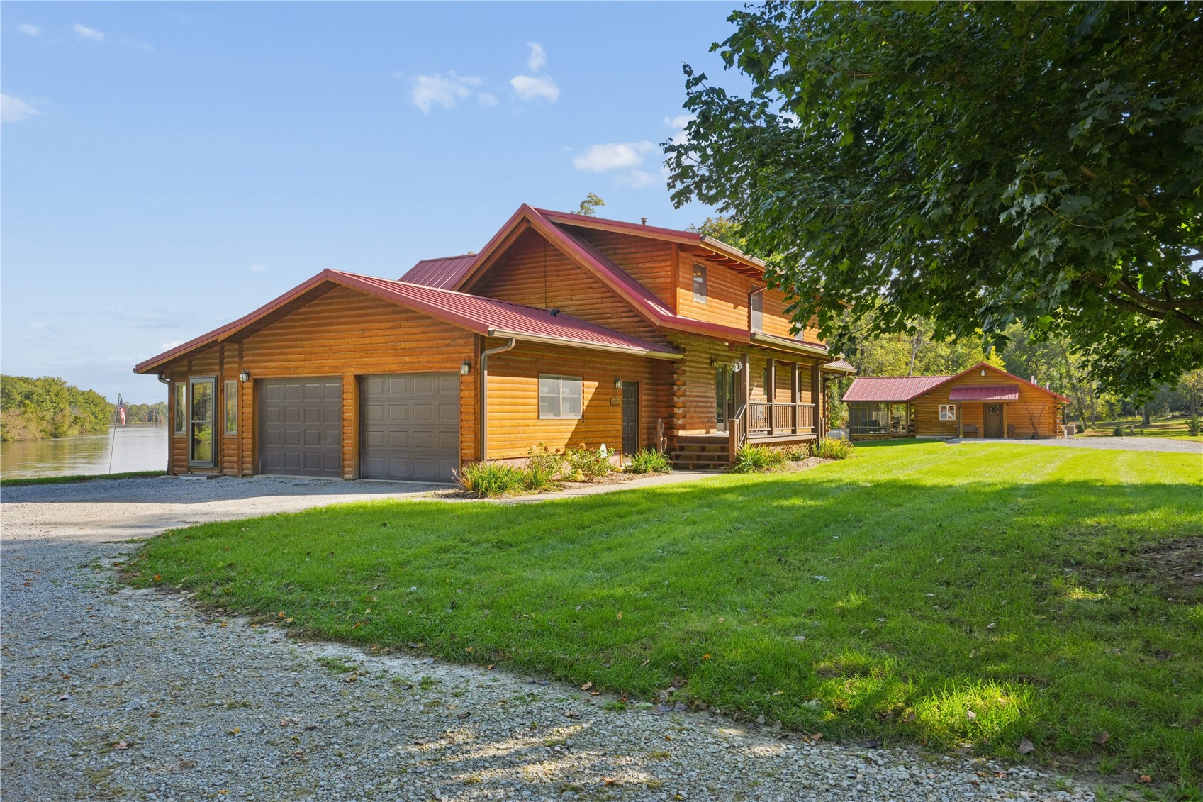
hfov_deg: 69.4
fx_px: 869
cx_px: 602
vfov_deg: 49.5
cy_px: 401
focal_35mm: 26
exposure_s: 1/9
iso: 500
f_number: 9
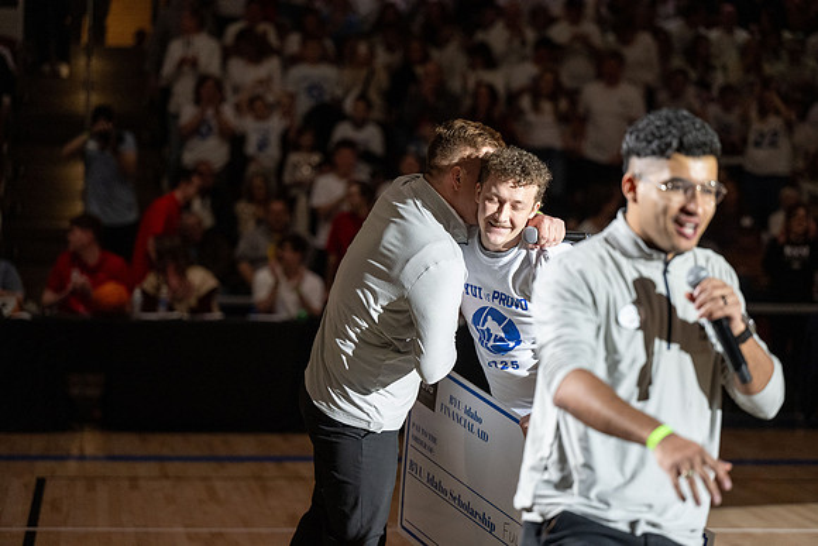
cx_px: 409
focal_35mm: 115
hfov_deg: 17.8
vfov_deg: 11.9
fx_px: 2614
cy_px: 273
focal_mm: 115
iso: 4000
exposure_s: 1/2500
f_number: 2.8
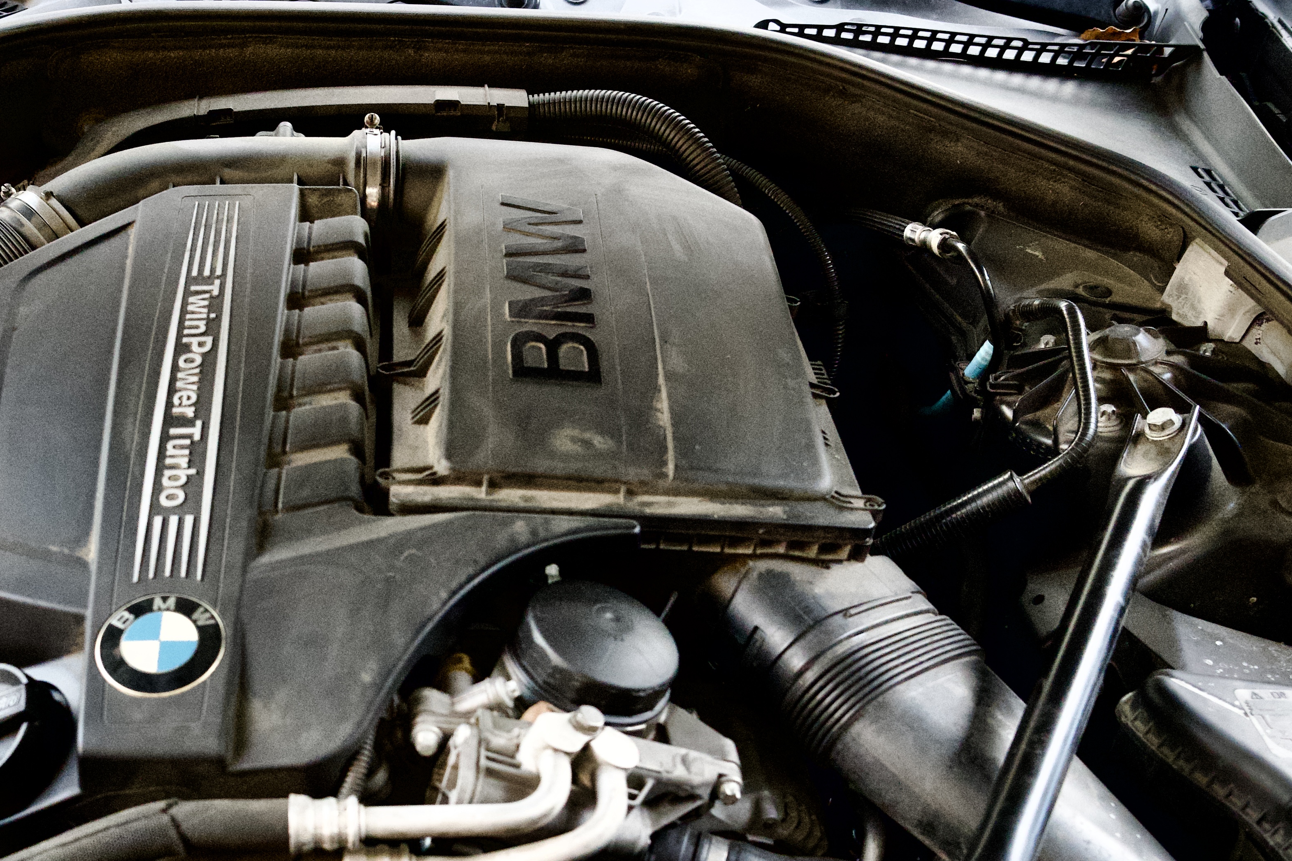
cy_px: 661
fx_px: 1431
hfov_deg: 47.2
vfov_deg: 32.8
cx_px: 366
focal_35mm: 40
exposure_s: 1/60
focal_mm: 15
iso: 5000
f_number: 2.8
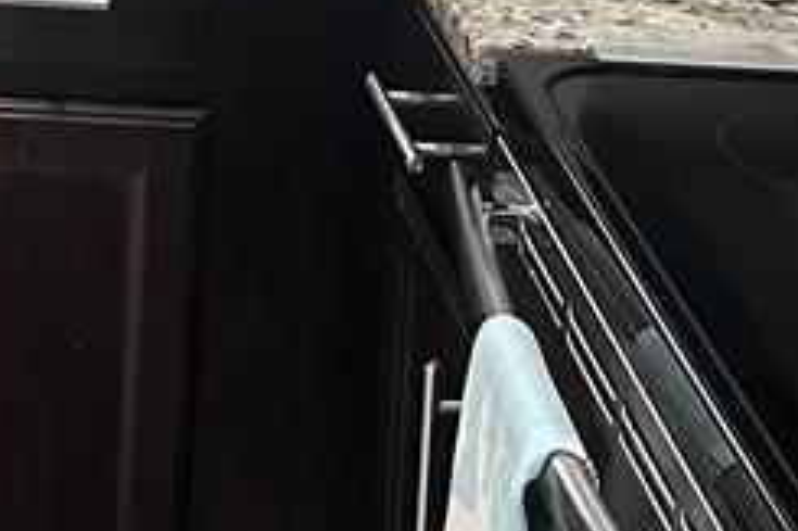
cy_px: -798
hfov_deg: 12.1
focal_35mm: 163
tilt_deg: -5.4
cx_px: -352
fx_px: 3611
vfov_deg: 7.7
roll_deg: -2.0
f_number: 1.78
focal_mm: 6.86
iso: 200
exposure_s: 1/60
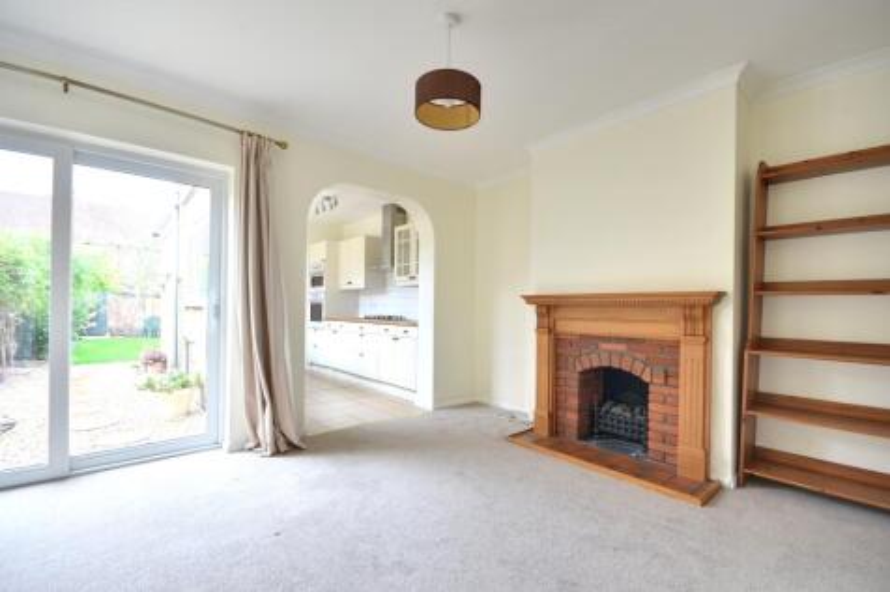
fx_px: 371
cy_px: 296
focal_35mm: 15
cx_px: 445
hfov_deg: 100.4
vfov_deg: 77.3
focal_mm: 10
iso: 200
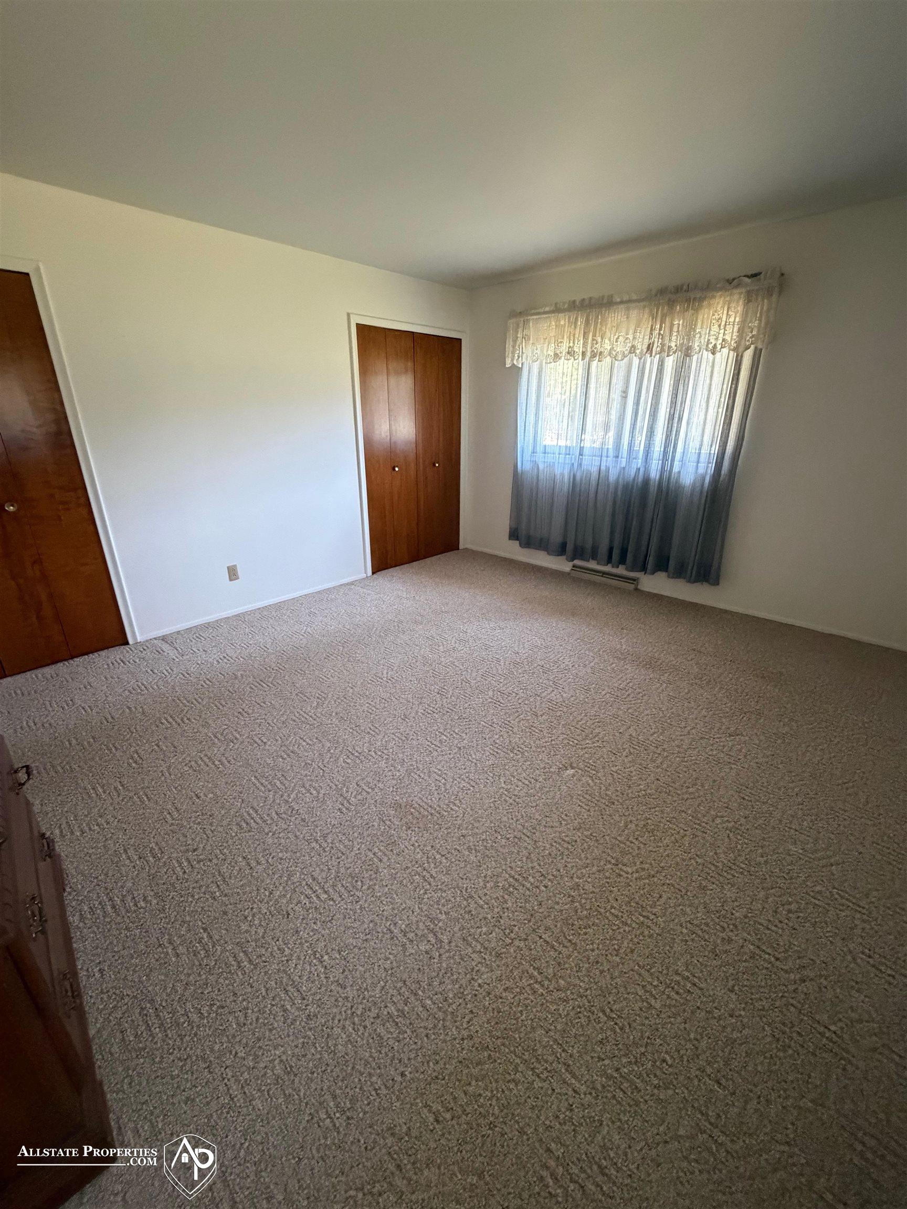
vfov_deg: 102.1
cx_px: 454
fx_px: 489
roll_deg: -0.2
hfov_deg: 85.7
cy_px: 604
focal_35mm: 14
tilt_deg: -20.4
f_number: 2.2
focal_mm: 2.22
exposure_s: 1/60
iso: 800
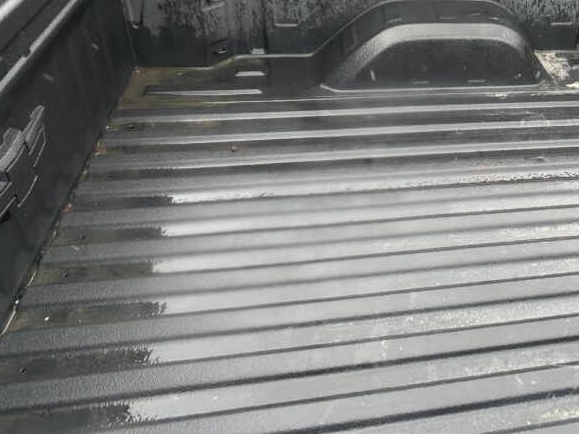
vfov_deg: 30.4
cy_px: 62
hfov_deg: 40.2
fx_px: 769
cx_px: 427
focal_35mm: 46
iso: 32
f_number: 1.5
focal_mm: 5.7
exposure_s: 1/134
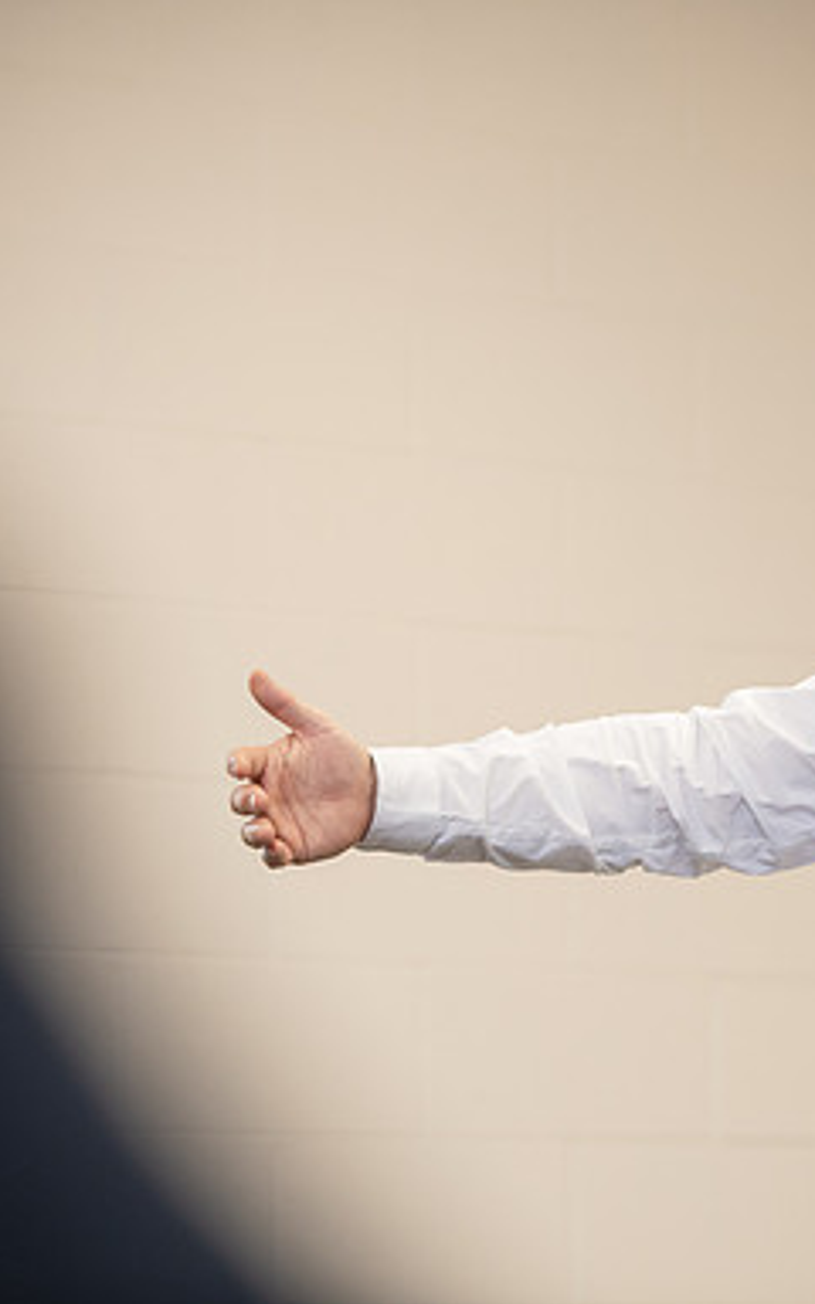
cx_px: 846
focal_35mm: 157
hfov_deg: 8.3
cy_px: 654
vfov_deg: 13.3
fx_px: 5580
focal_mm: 102
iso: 800
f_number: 3.2
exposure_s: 1/200
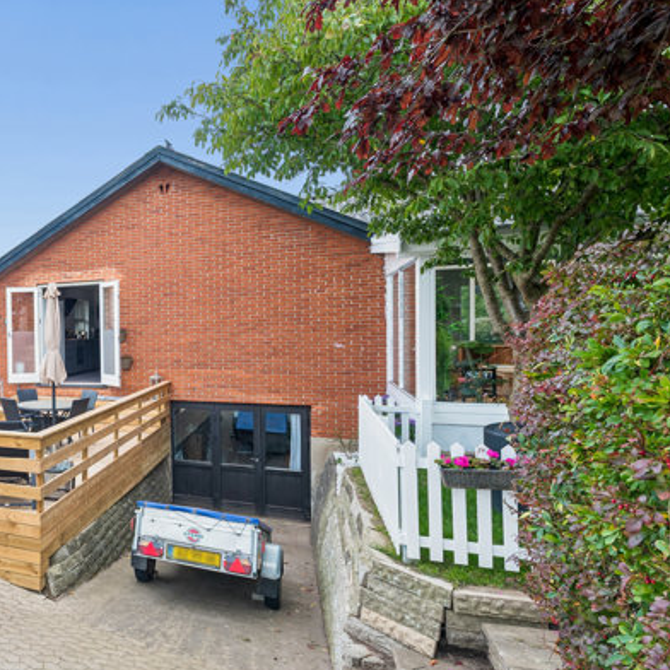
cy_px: 344
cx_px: 10
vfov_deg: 60.9
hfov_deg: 50.2
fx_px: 569
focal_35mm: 26
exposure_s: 1/80
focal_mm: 15
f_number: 9
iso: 250
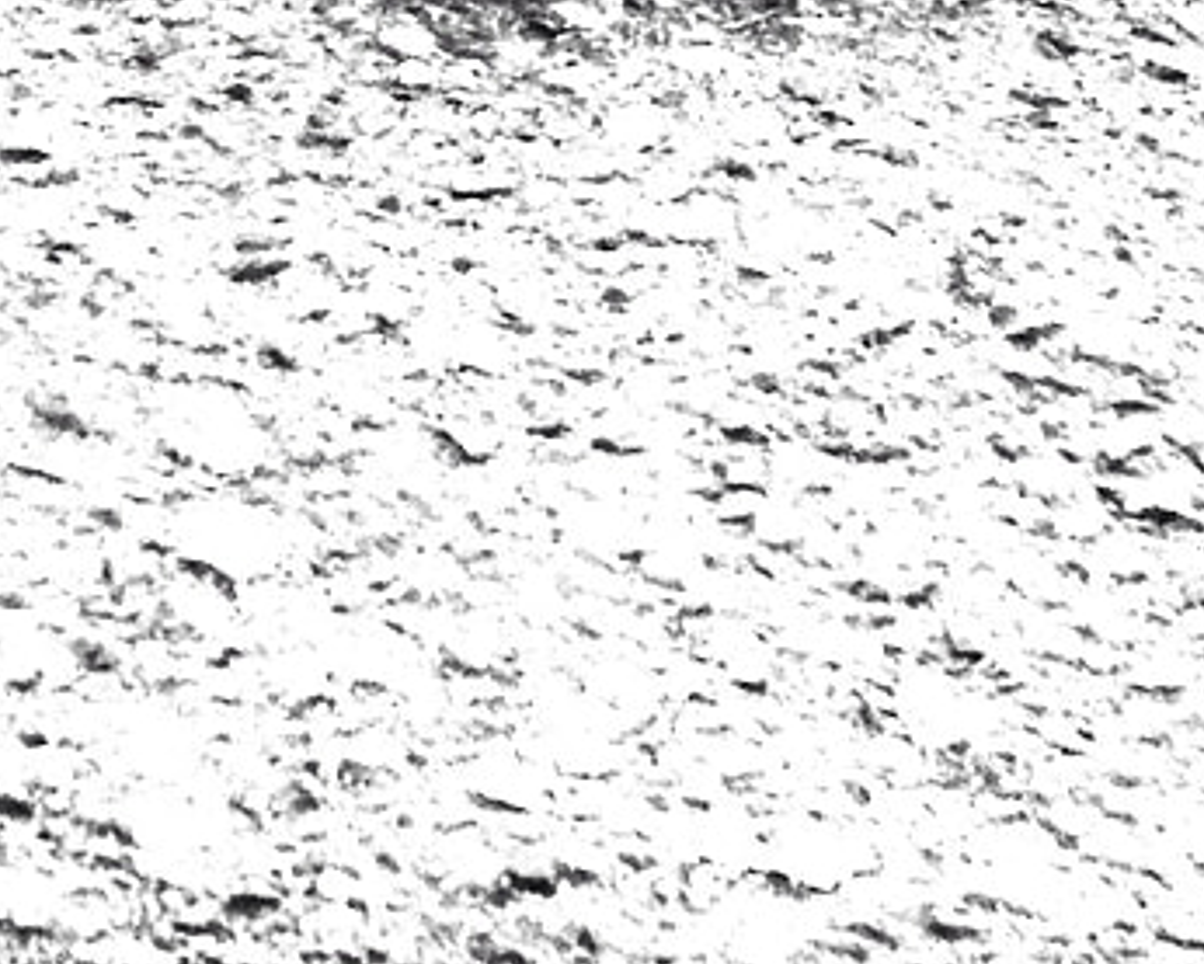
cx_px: -198
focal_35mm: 149
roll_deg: -2.3
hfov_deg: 12.7
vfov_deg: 9.7
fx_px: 5311
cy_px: -947
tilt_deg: -20.4
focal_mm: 4.12
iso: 50
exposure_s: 1/288
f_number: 2.4
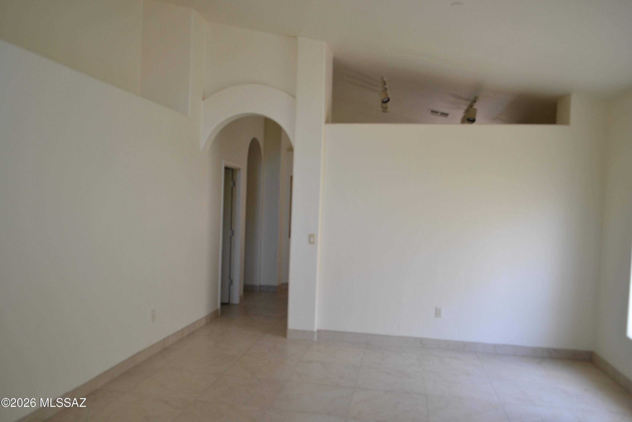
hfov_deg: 67.4
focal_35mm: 27
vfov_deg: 47.9
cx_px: 316
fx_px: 474
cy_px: 211
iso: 400
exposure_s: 1/60
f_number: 3.5
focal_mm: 18
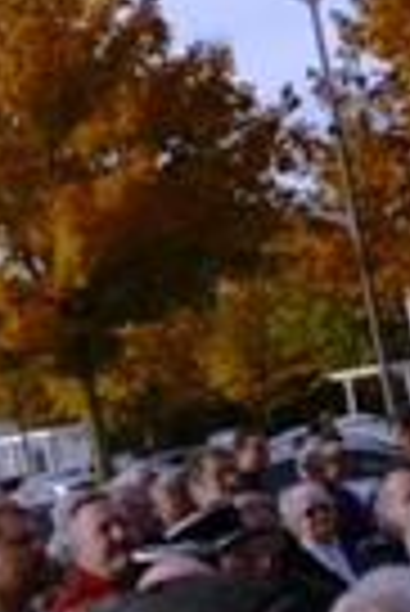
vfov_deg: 16.6
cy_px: 220
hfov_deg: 10.8
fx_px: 2096
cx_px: -198
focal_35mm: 123
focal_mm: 6.5
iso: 100
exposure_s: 1/800
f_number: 3.6
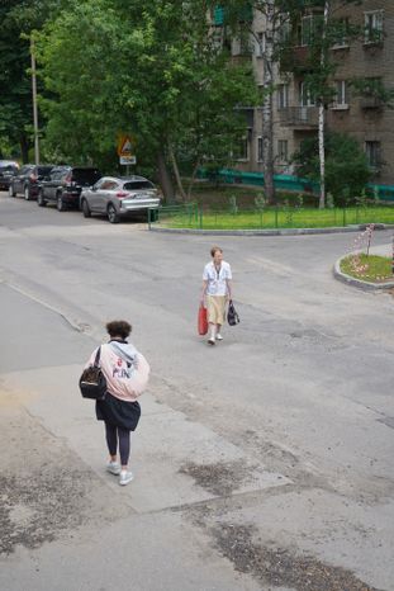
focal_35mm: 58
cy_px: 296
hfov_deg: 23.4
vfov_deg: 34.5
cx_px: 197
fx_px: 951
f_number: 5.6
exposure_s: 1/160
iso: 100
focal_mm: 58
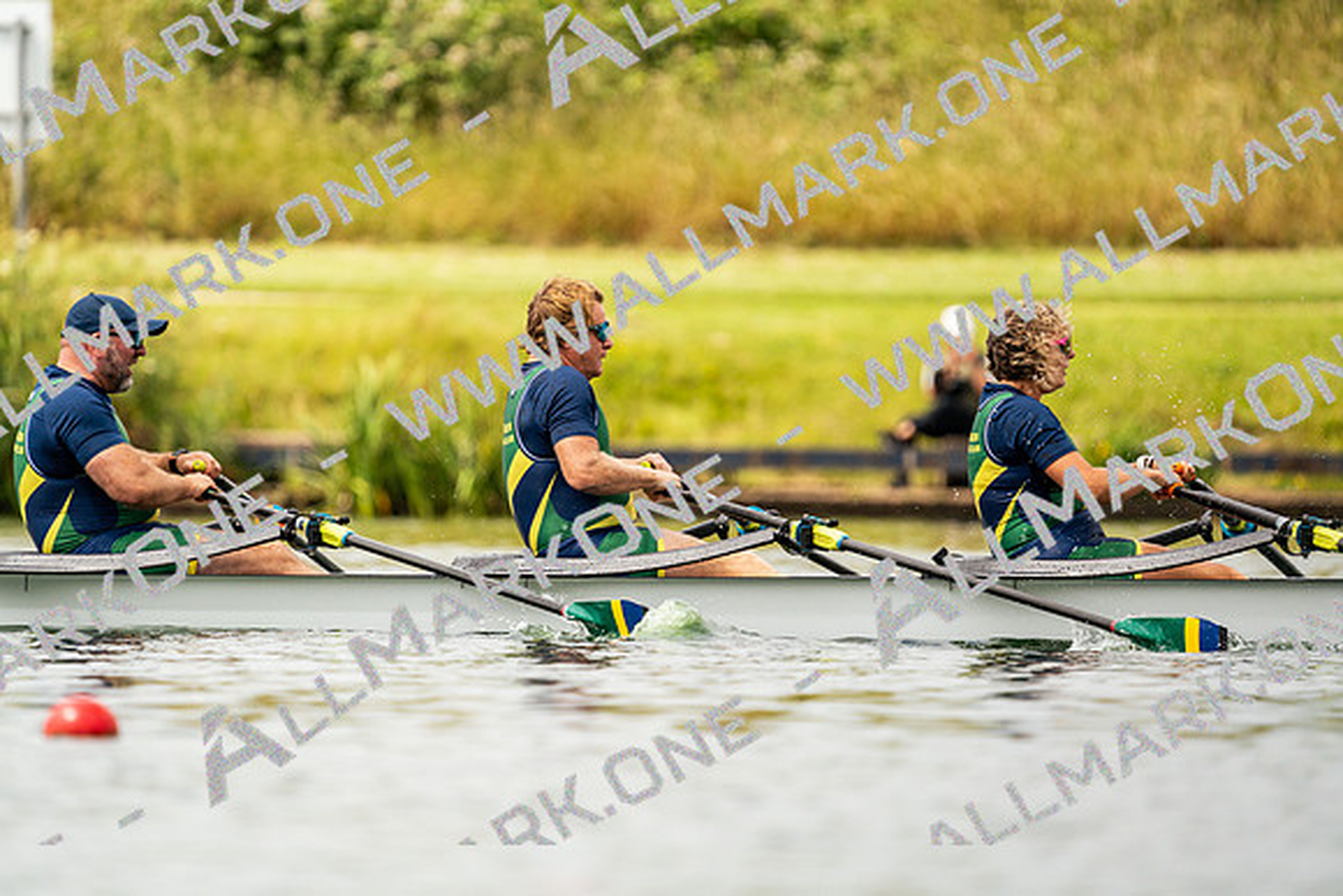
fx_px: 22388
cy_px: 448
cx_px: 672
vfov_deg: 2.3
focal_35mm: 600
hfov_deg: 3.4
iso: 320
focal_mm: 600
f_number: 6.3
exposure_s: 1/2000
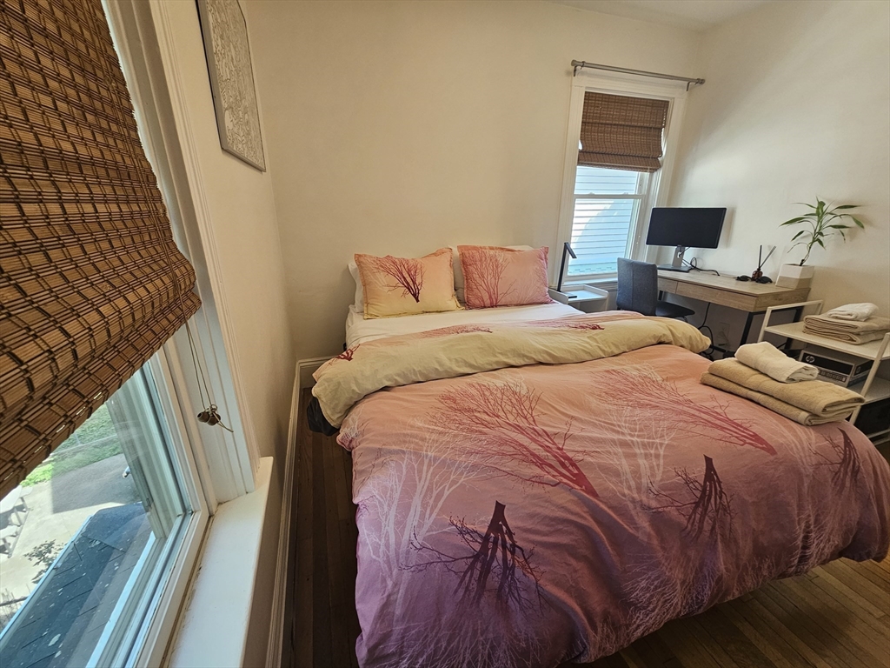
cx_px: 445
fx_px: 334
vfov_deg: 89.9
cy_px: 334
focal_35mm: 13
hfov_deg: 106.2
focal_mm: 2.2
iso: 100
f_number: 2.2
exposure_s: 1/60
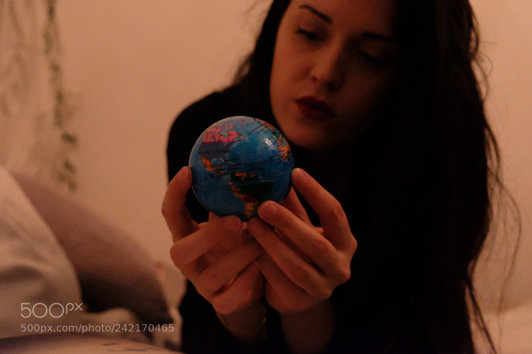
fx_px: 562
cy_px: 177
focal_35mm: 38
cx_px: 266
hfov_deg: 50.7
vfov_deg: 35.1
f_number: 3.2
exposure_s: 1/320
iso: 12800
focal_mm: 25.4
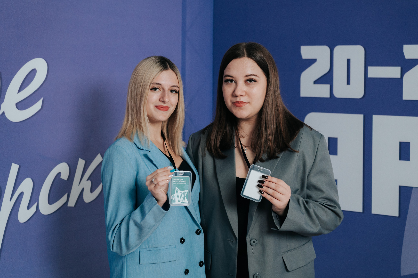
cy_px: 125
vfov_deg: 15.9
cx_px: 223
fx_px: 998
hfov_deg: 23.6
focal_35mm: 86
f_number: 2.8
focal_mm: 75
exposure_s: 1/160
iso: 800
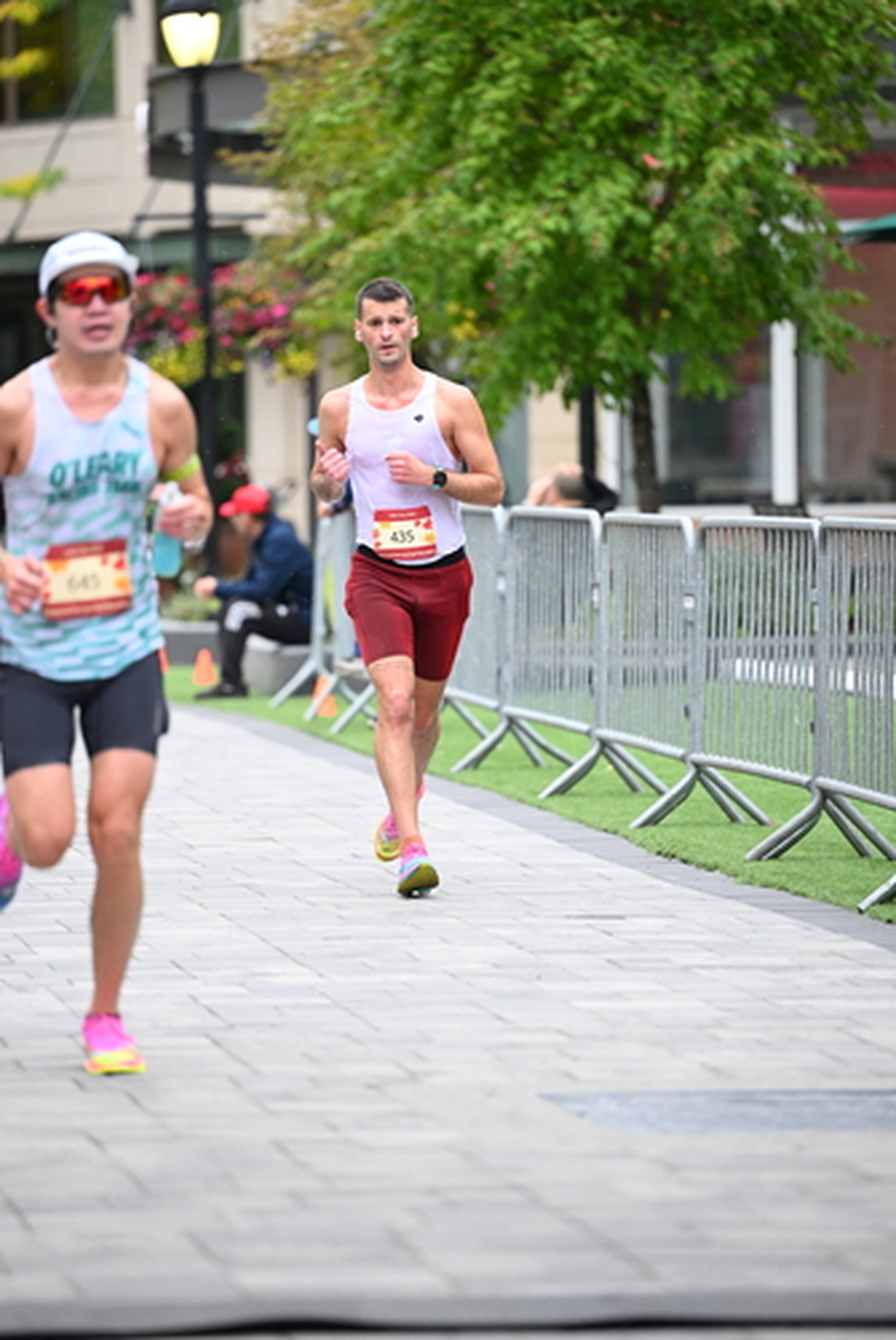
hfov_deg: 7.2
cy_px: 615
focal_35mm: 192
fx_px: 7153
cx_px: 408
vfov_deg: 10.7
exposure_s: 1/1250
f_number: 2.8
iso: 1600
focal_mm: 175
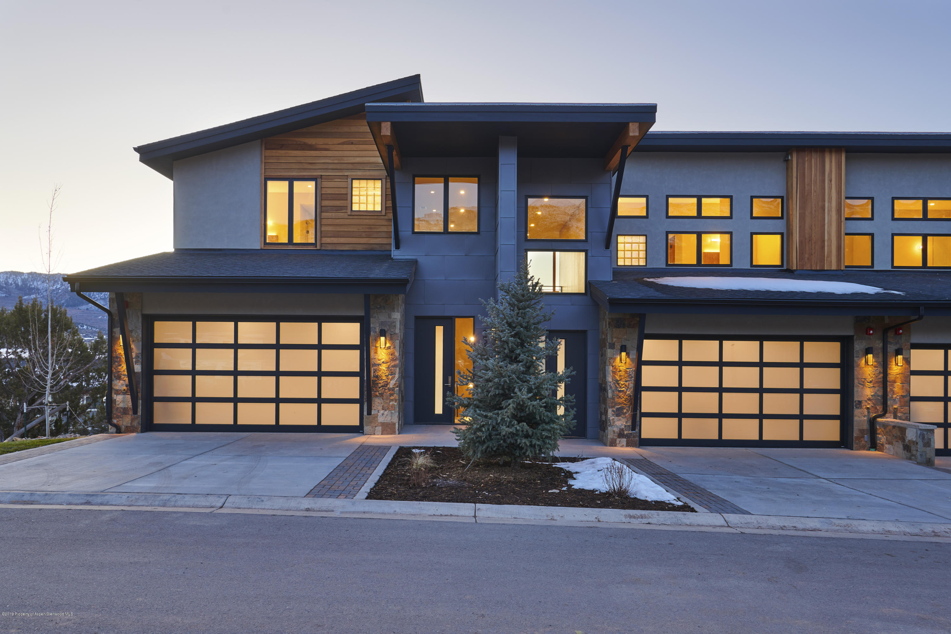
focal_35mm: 24
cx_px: 476
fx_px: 634
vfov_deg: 53.1
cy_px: 317
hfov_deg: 73.7
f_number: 9
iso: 100
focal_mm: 24
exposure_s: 1/1.59
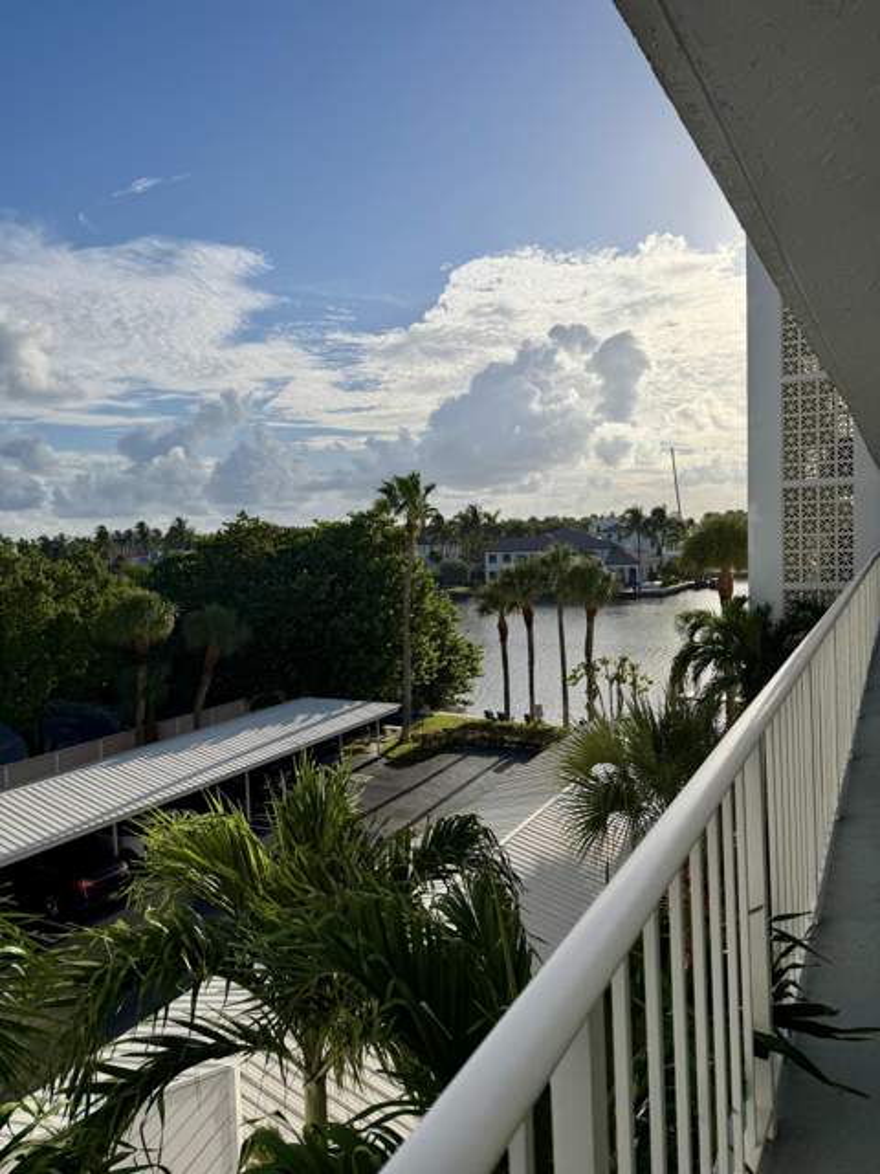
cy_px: 587
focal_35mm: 24
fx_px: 813
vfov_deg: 71.6
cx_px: 440
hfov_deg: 56.8
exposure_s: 1/11905
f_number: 1.78
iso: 80
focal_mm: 6.76
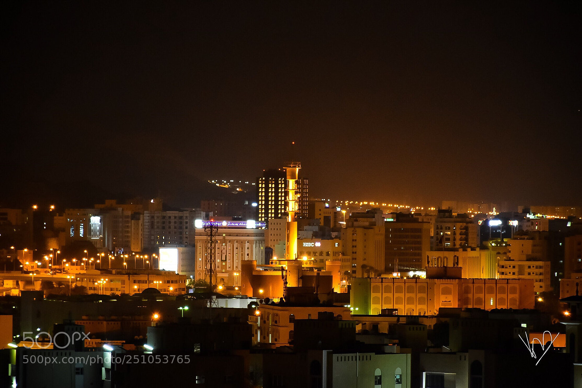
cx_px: 291
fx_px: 3395
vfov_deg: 6.5
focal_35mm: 210
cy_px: 194
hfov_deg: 9.8
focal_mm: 140
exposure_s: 1/8
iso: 2000
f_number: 5.6
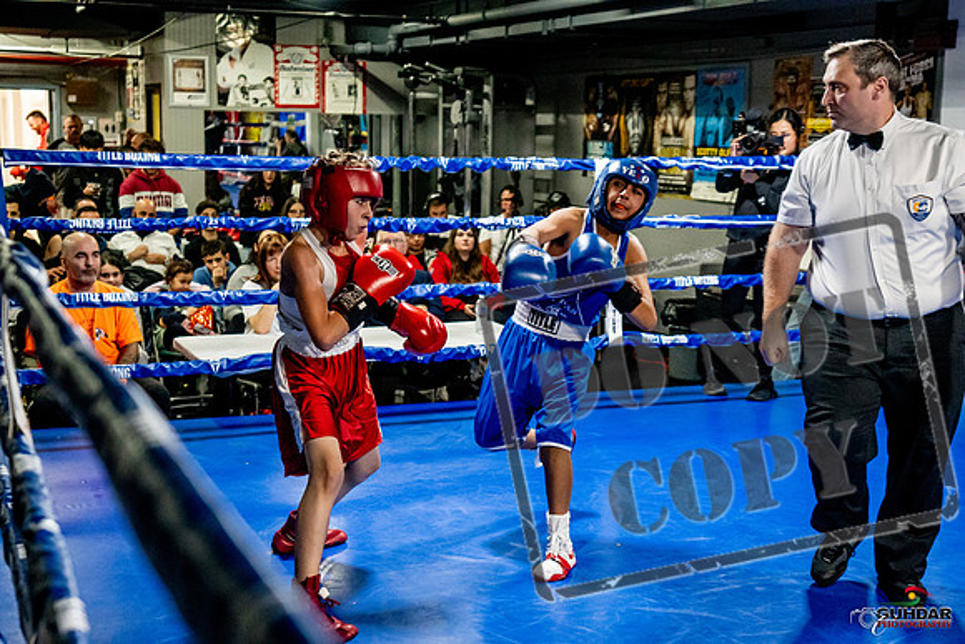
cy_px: 322
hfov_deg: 38.2
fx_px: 1394
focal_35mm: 52
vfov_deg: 26.0
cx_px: 482
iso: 5000
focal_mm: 35
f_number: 2.8
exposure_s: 1/800
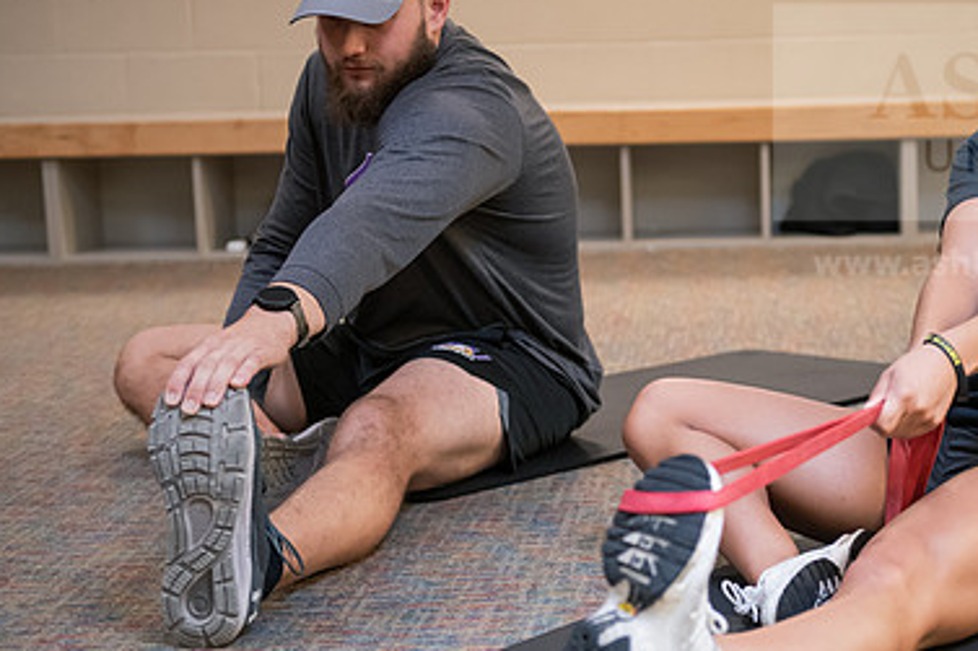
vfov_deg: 17.7
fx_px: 2091
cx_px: 695
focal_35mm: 77
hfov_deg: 26.1
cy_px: 318
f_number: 2.8
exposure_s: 1/160
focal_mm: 50
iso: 1600
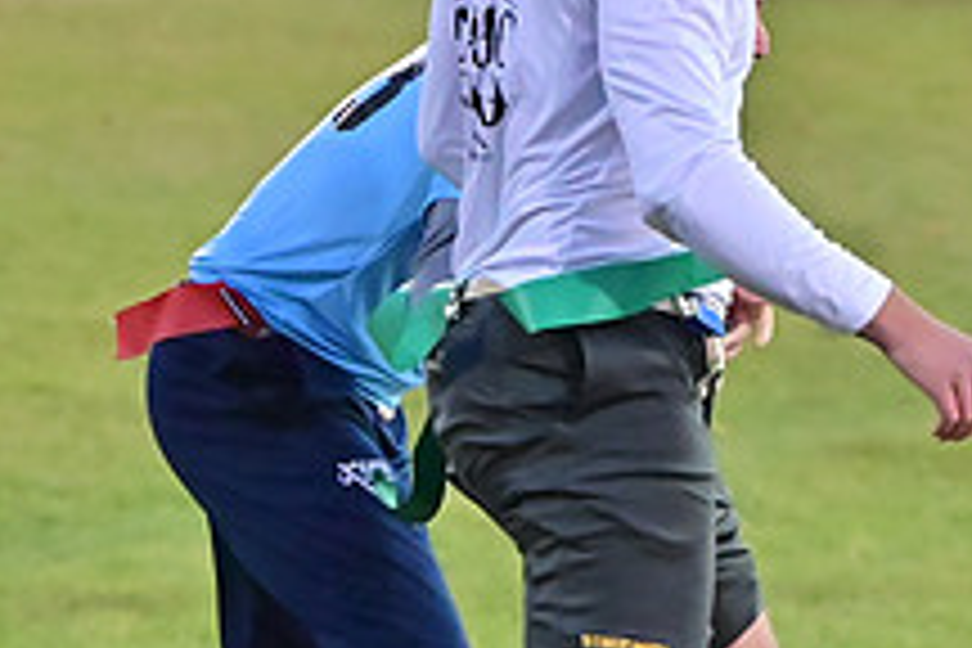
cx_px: 1004
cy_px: 745
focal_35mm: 422
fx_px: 11393
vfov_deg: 3.3
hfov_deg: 4.9
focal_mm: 105
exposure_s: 1/500
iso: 6400
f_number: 4
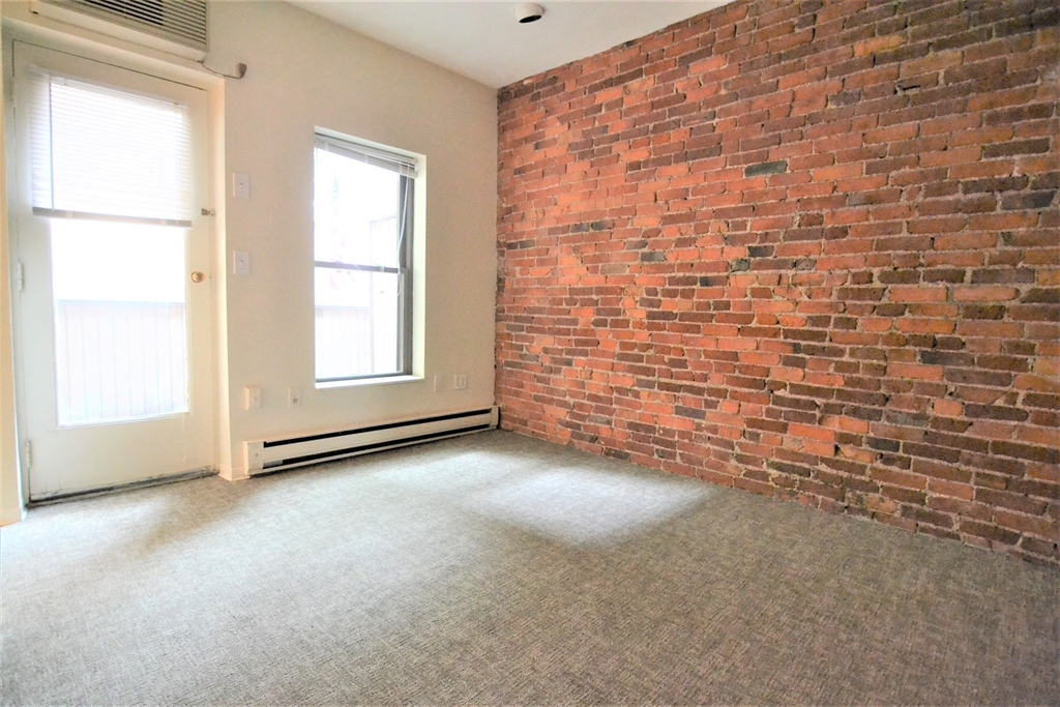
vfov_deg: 72.1
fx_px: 486
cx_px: 530
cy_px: 354
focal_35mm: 16
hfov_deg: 95.0
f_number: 2.8
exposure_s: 1/40
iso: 3200
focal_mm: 11
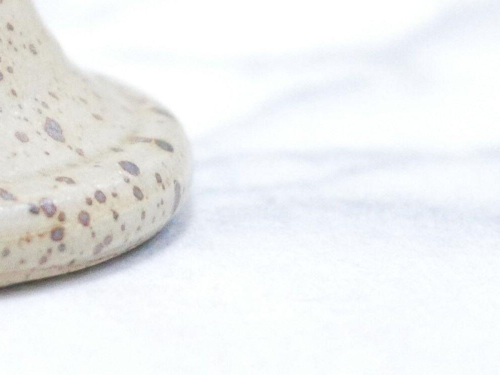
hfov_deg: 10.6
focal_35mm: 180
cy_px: -326
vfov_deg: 7.9
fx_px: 2601
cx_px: -229
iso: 2000
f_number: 1.7
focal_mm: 20
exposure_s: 1/60
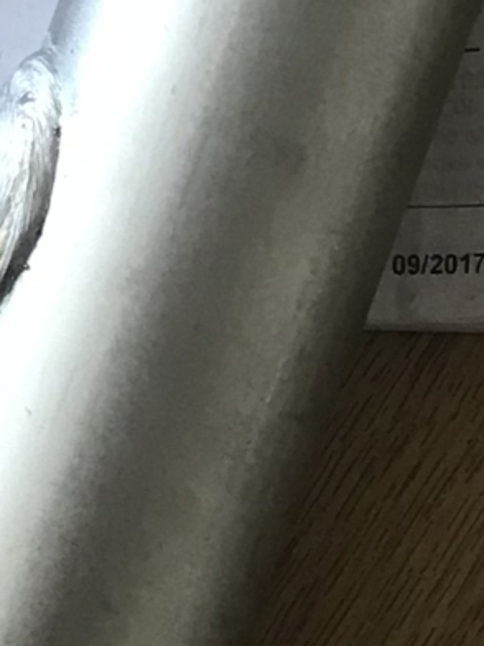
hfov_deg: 8.1
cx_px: 5
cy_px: 132
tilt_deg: -85.4
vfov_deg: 10.8
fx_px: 3412
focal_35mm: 183
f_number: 1.8
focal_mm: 3.99
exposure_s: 1/33
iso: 40
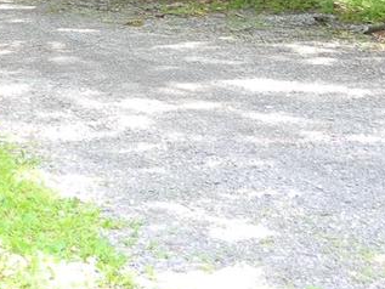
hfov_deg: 14.9
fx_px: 1413
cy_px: -69
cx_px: -95
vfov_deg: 11.4
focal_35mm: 127
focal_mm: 6
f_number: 2.8
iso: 100
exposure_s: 1/98.5
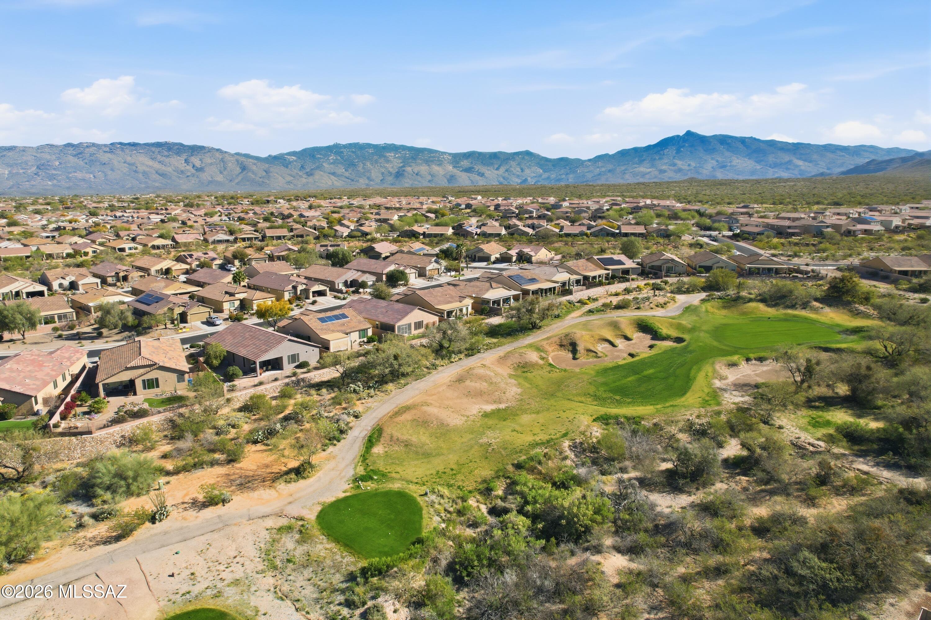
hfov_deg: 78.6
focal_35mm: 22
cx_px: 466
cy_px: 310
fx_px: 569
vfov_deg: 57.2
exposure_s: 1/1500
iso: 100
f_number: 2.8
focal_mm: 8.4
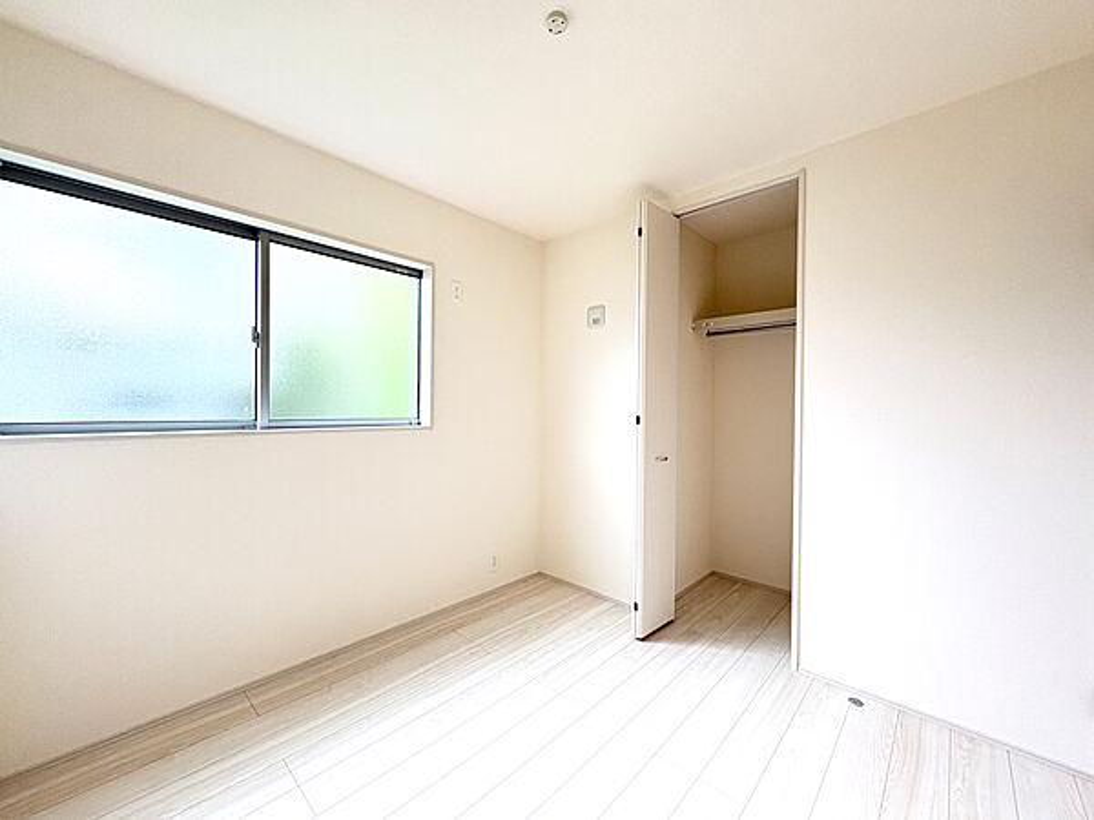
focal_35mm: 14
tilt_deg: +0.1
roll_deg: +0.3
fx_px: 442
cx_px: 547
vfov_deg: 85.7
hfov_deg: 102.1
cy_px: 410
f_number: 2.2
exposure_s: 1/99
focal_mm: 2.22
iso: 200
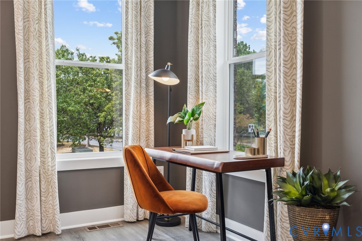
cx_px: 181
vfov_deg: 38.8
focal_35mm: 34
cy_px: 120
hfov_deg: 55.8
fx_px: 342
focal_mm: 34
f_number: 7.1
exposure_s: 1/40
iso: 200
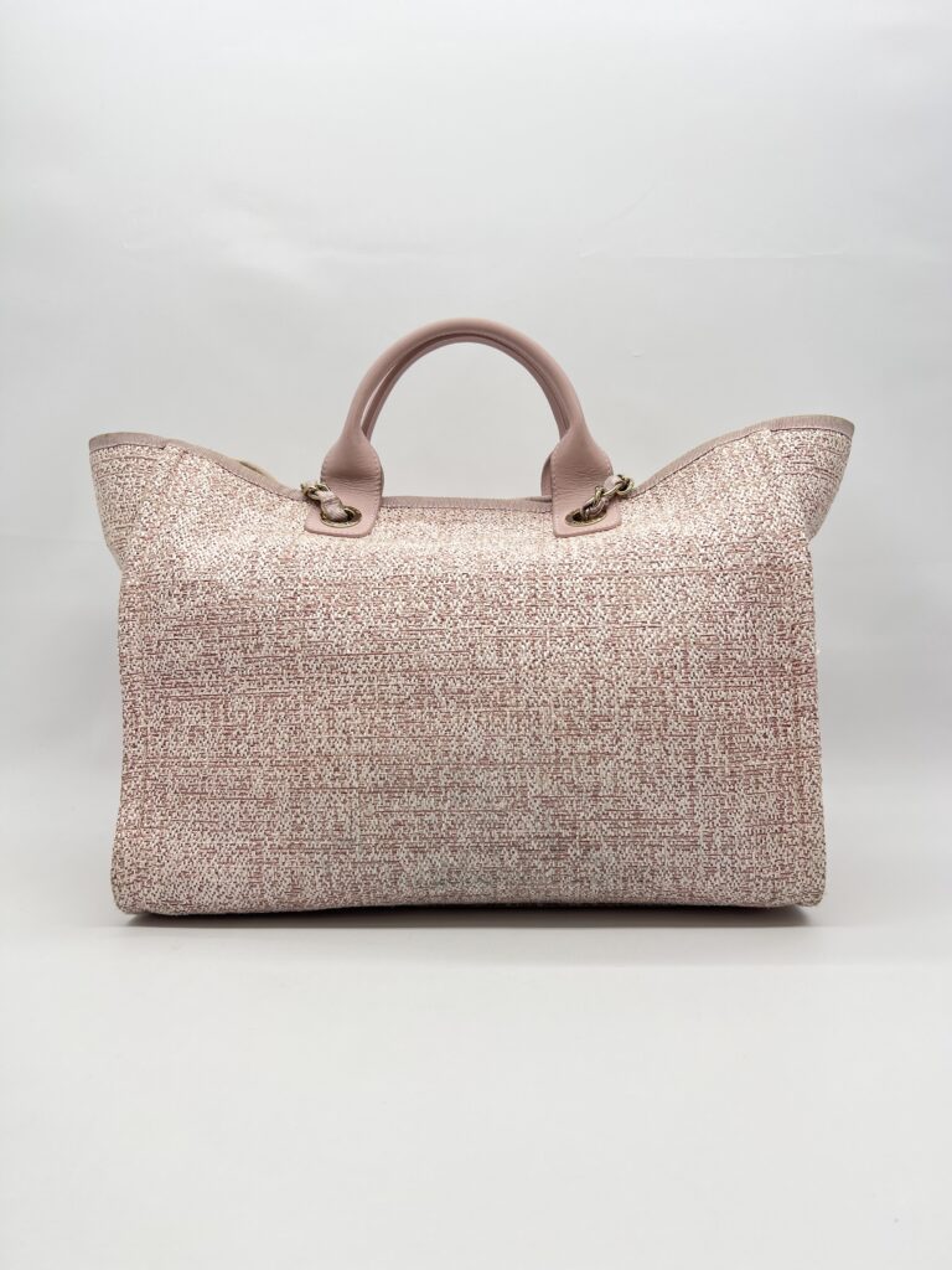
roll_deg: +0.4
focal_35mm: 26
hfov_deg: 53.1
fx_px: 953
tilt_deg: -3.2
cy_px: 635
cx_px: 476
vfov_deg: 67.3
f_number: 1.5
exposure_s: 1/220
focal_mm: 5.7
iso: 40
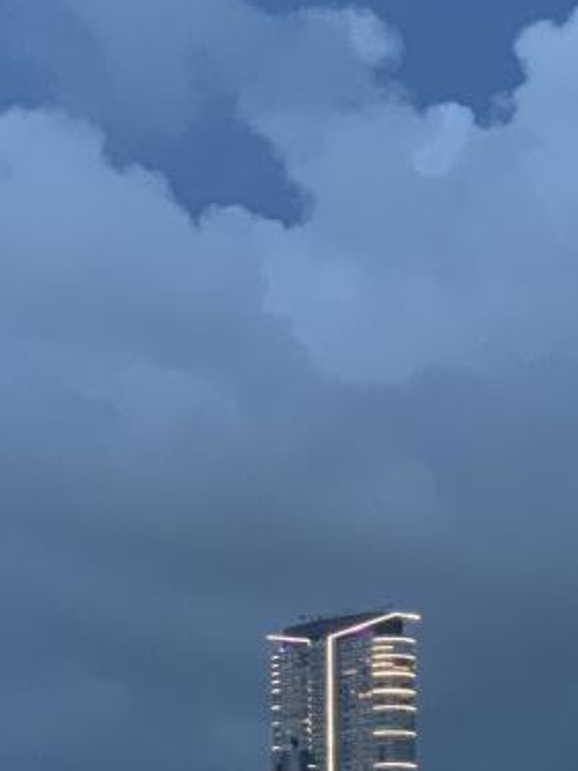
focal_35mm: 177
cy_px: 810
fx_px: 3941
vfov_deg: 11.0
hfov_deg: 8.3
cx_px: 586
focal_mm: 6
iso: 320
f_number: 2.4
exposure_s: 1/49
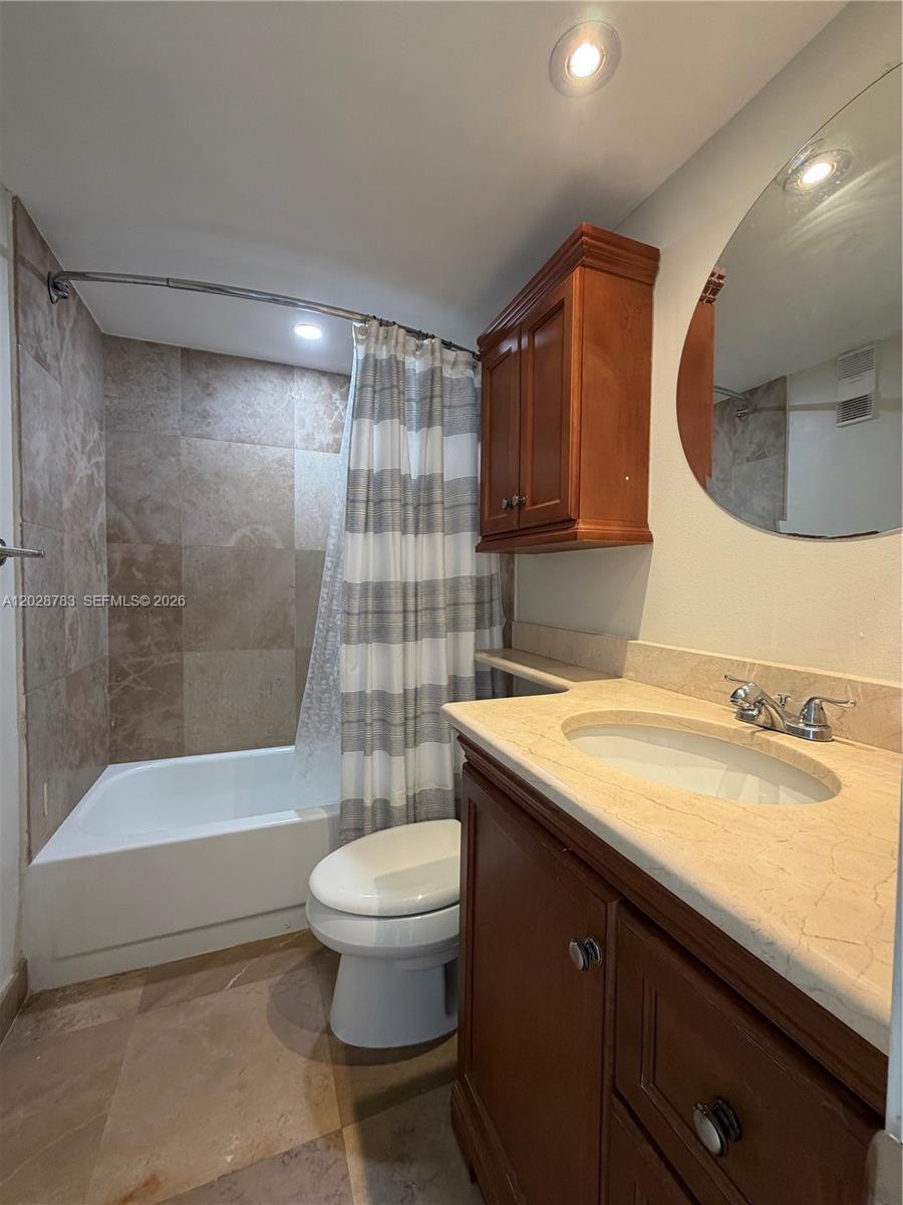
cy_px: 602
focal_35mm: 14
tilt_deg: -3.1
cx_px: 452
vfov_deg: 102.1
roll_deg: +0.3
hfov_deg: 85.7
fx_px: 487
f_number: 2.2
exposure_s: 1/60
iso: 160
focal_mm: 2.22
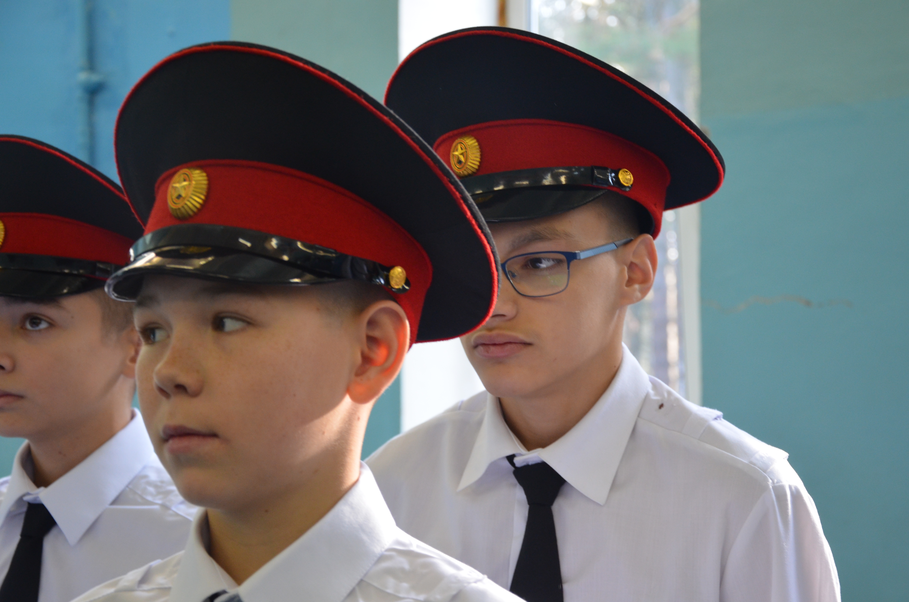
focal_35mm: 72
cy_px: 301
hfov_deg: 28.1
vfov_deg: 18.8
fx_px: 1814
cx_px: 454
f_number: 4.8
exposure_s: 1/50
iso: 800
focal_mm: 48
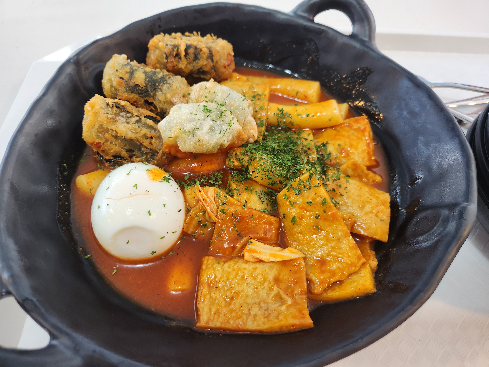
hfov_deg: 73.9
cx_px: 244
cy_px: 184
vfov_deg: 58.9
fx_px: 325
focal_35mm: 23
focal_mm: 5.4
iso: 100
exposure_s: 1/120
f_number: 1.8
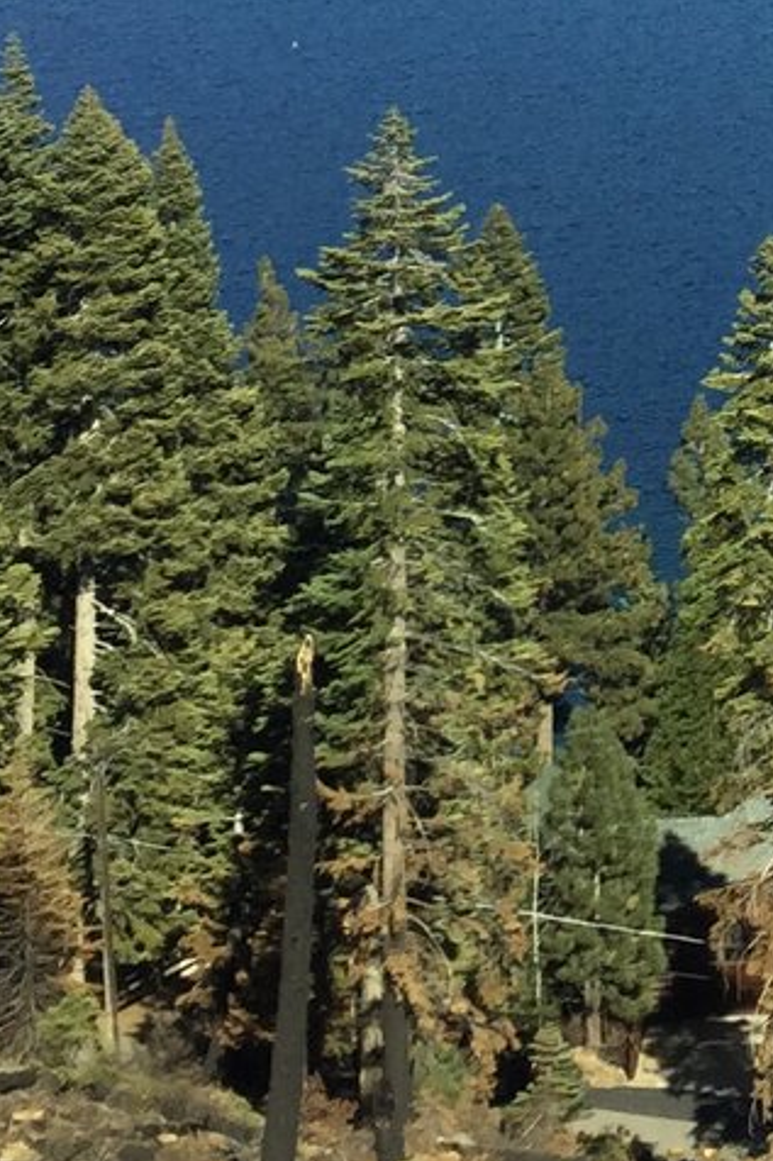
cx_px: 1114
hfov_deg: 11.6
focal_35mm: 114
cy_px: -149
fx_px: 3674
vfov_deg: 17.3
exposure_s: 1/299
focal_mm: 4.15
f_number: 2.2
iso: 32
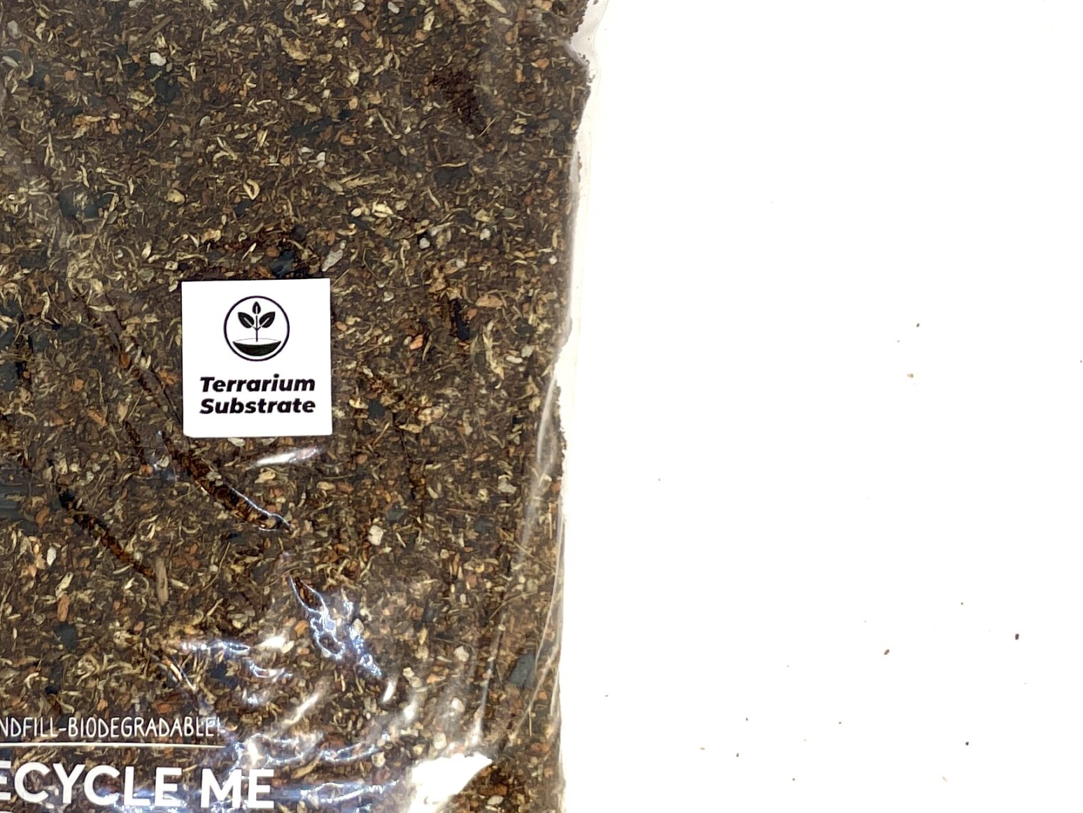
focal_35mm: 43
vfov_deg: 33.5
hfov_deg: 42.5
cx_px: 273
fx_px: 1346
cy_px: 339
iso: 32
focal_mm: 4.2
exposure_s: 1/370
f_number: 1.6
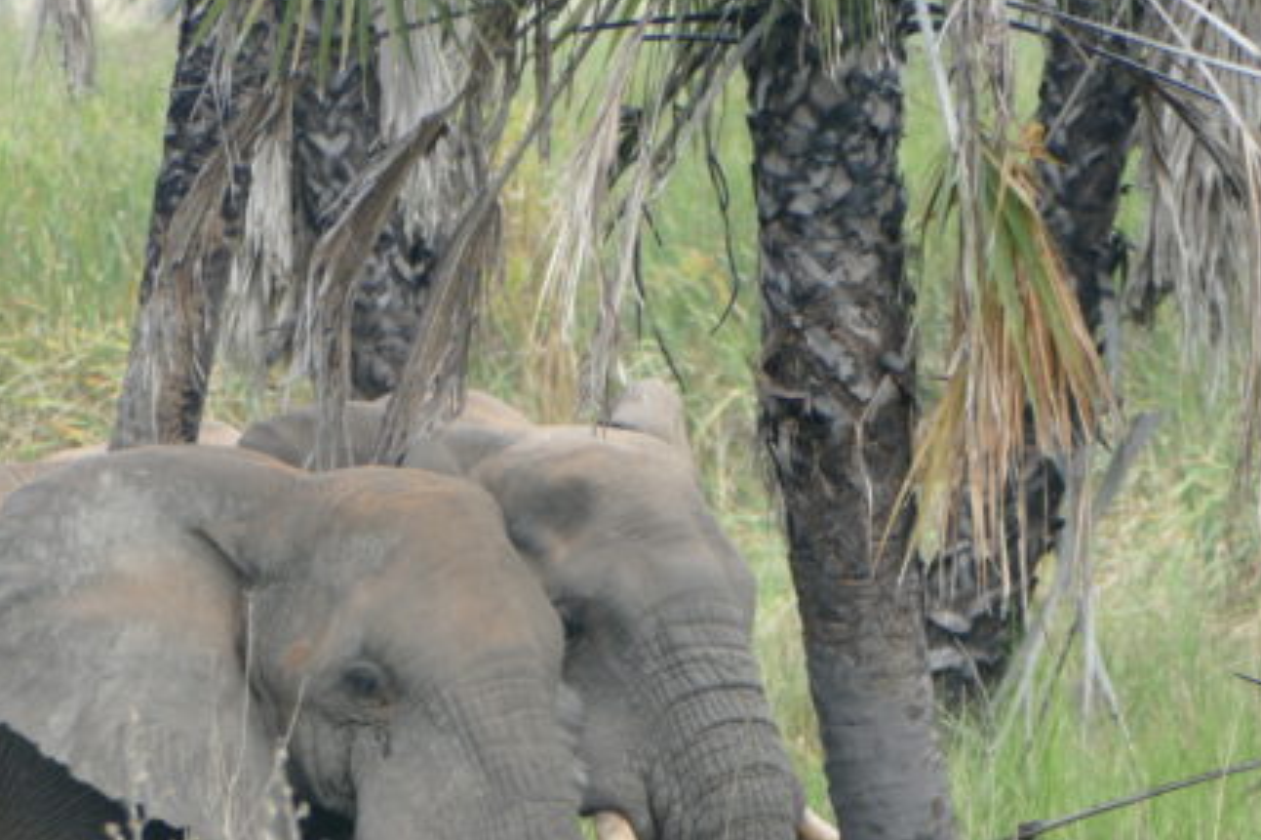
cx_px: 410
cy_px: 616
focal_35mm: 742
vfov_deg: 1.9
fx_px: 25979
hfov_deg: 2.8
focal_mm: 146
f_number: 4
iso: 125
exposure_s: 1/250
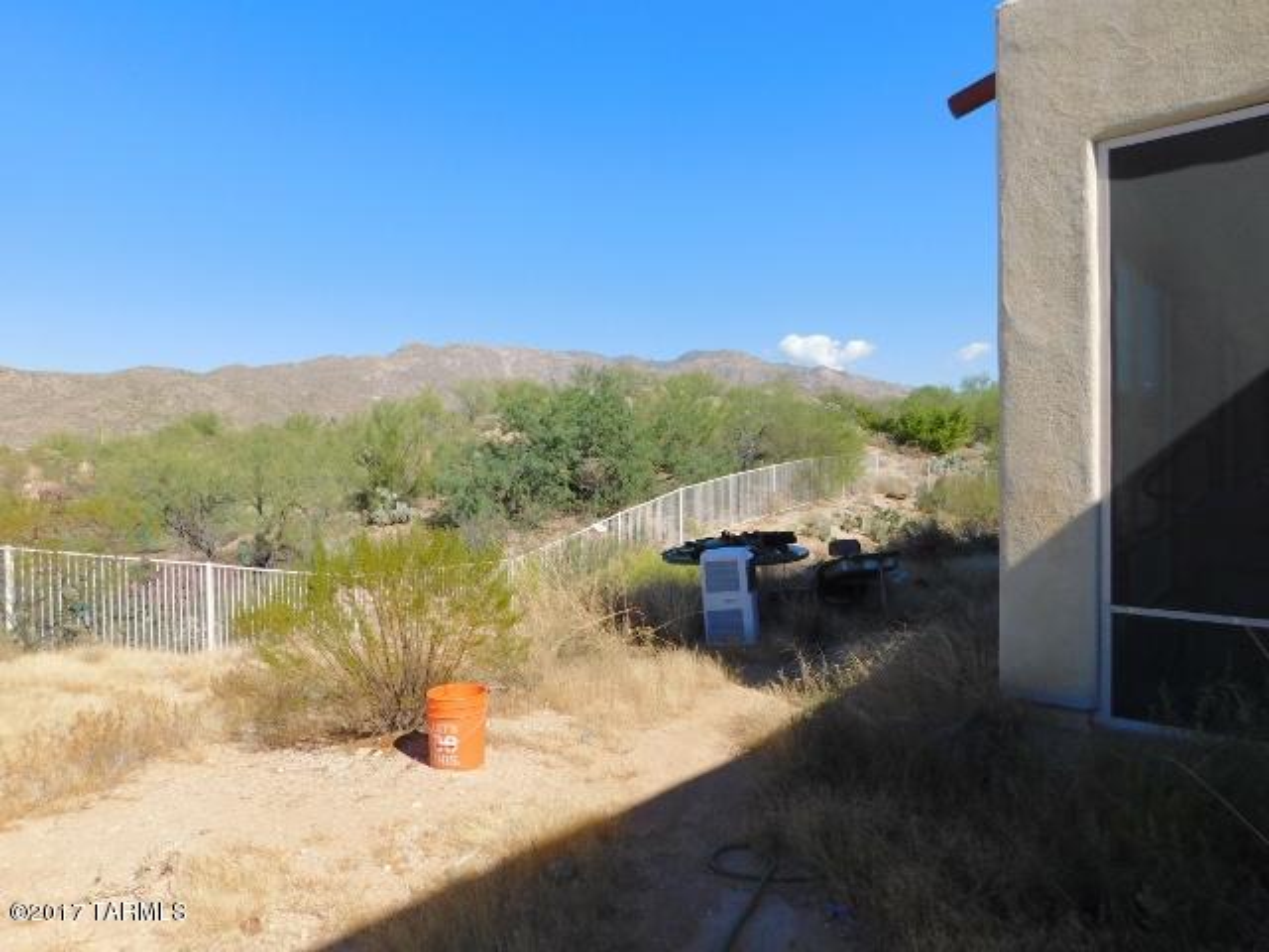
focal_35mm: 23
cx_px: 634
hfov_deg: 73.9
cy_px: 476
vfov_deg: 58.9
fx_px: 843
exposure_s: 1/500
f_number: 6
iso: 125
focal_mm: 4
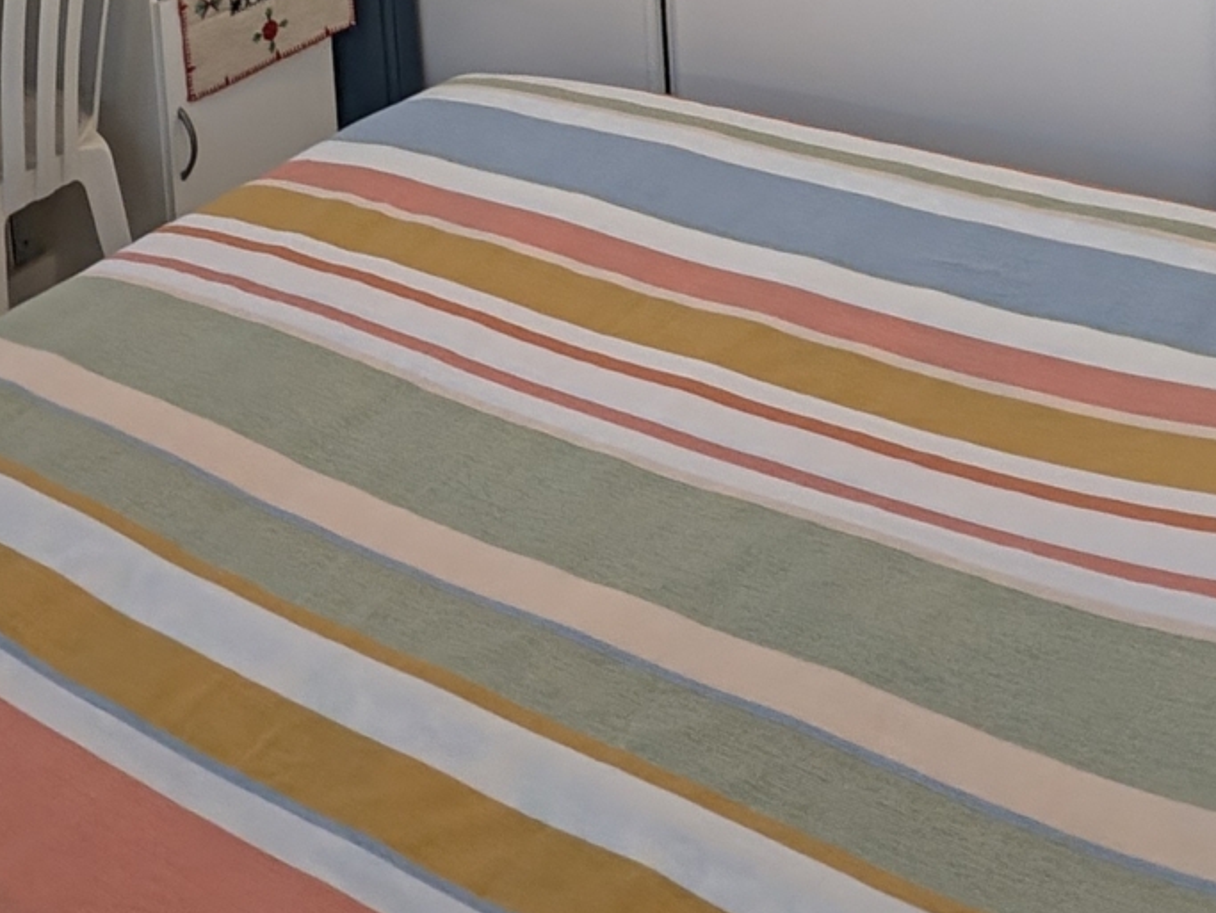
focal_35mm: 45
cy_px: -505
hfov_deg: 42.0
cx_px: 641
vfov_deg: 24.2
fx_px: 1582
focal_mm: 2.02
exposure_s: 1/126
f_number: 1.7
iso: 53
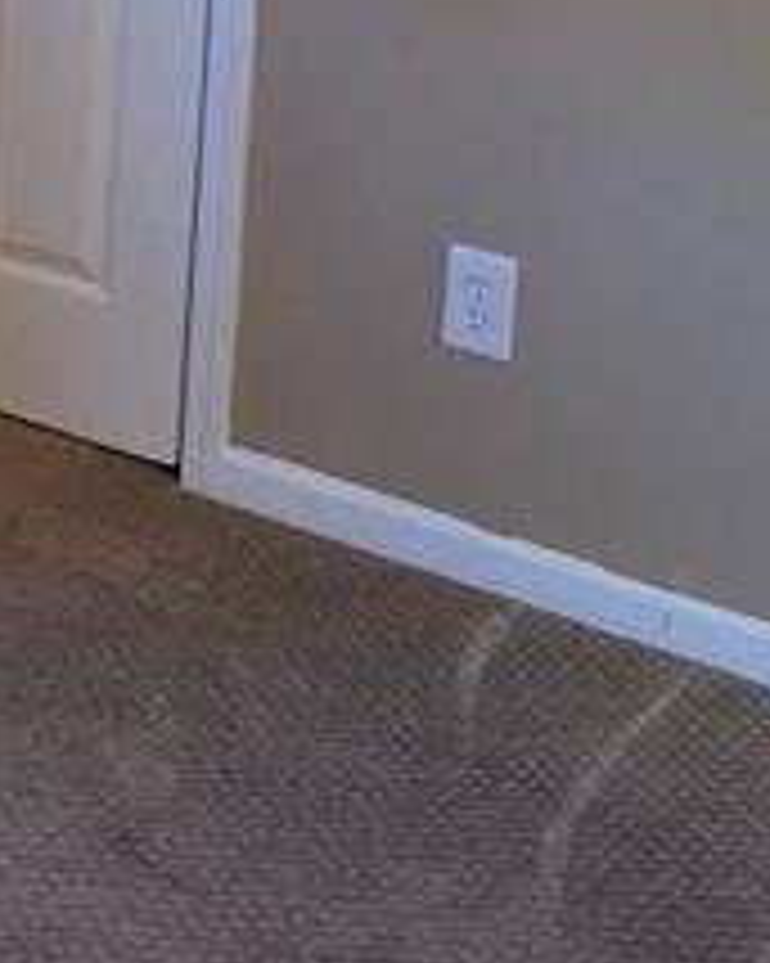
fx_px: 2537
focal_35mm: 89
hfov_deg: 14.9
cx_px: -646
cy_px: -45
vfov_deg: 20.7
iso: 640
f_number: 1.9
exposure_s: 1/60
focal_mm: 2.2
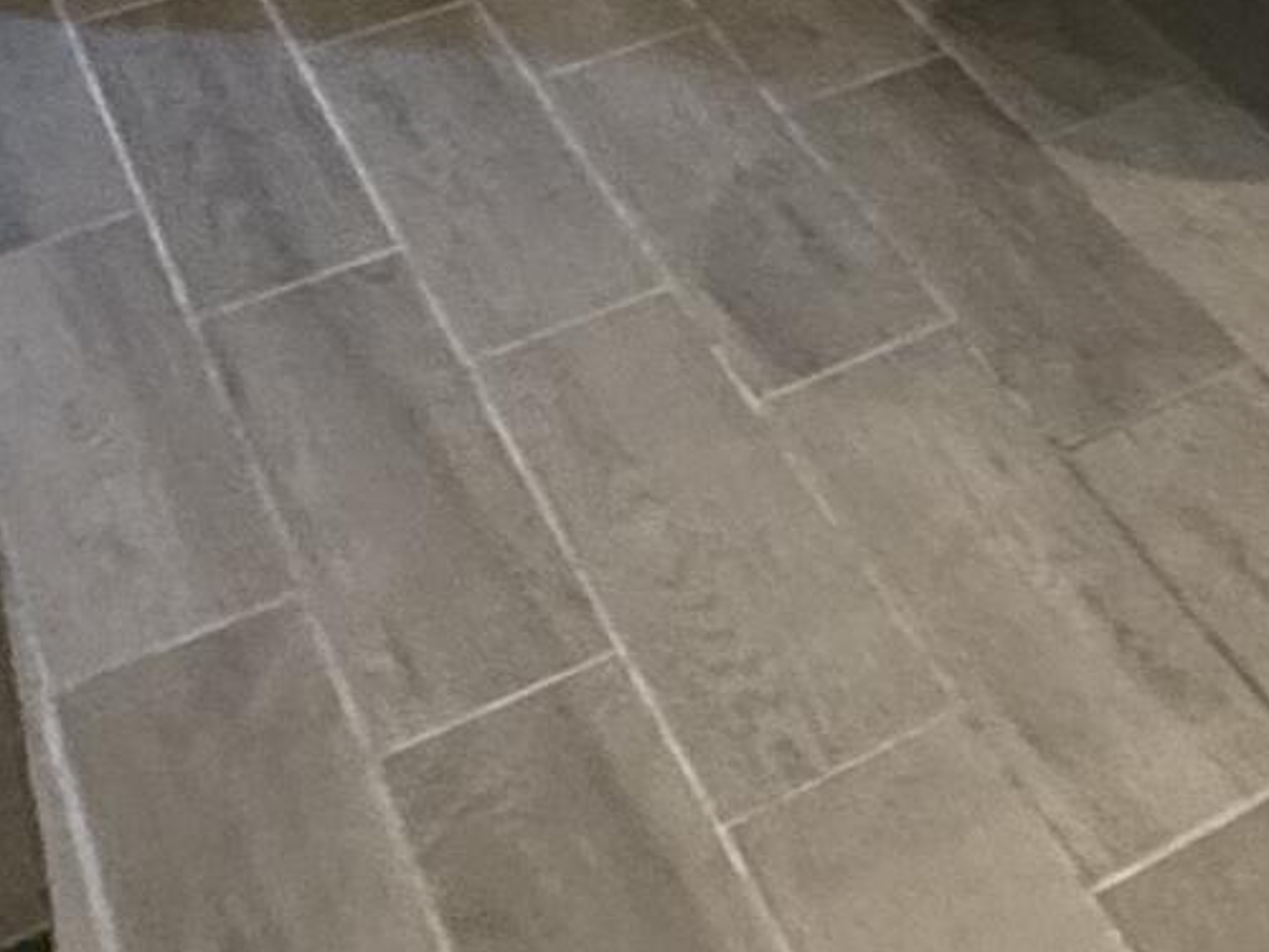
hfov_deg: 19.8
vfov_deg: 12.4
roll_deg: +1.2
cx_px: 1959
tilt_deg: +0.0
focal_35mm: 84
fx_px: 3079
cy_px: -1549
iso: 400
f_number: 2.2
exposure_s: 1/60
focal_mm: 2.22
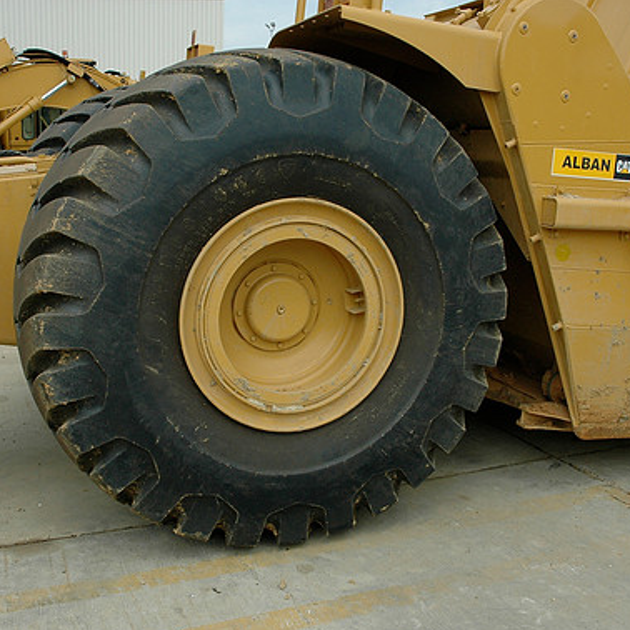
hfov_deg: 39.1
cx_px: 282
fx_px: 885
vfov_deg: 39.2
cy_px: 320
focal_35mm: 43
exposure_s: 1/400
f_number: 10
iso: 400
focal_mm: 22
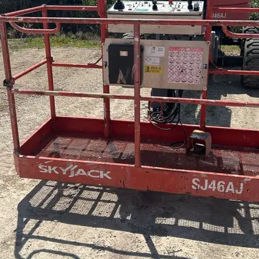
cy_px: 92
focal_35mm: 43
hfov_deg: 39.2
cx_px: 133
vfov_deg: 38.8
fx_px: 364
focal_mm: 5.7
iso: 50
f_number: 1.5
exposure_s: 1/5076
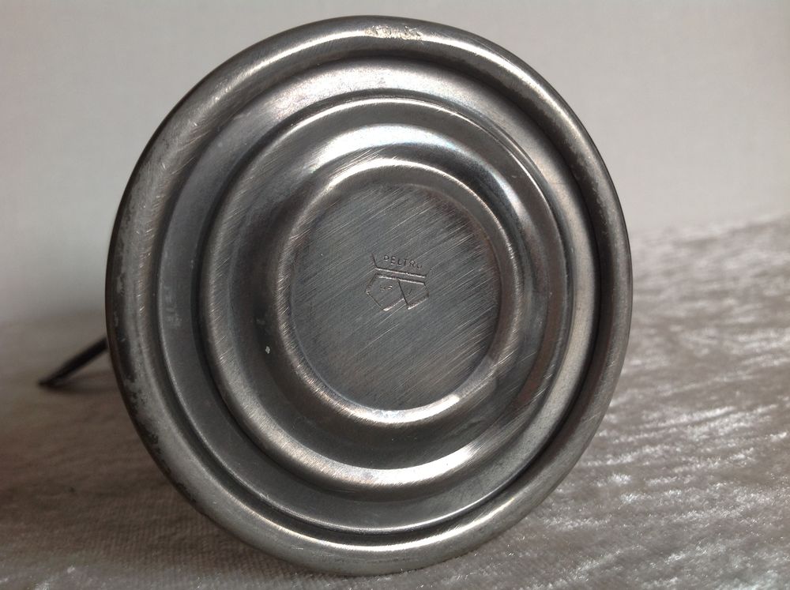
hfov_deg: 52.7
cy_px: 295
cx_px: 395
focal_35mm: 35
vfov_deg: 40.6
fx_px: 798
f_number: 2.4
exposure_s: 1/30
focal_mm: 4.28
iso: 50
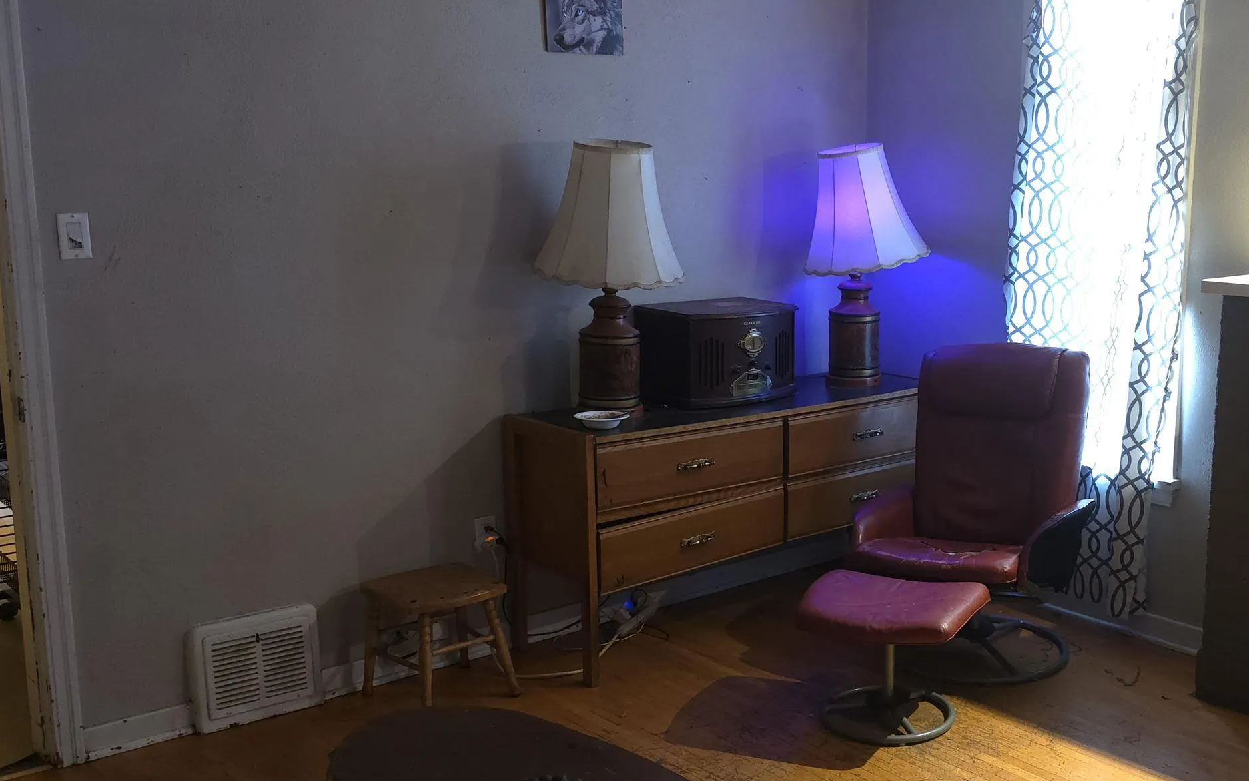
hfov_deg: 48.0
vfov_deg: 32.0
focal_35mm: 40
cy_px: 393
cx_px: 885
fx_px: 1362
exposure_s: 1/30
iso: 200
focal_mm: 6.5
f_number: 1.4
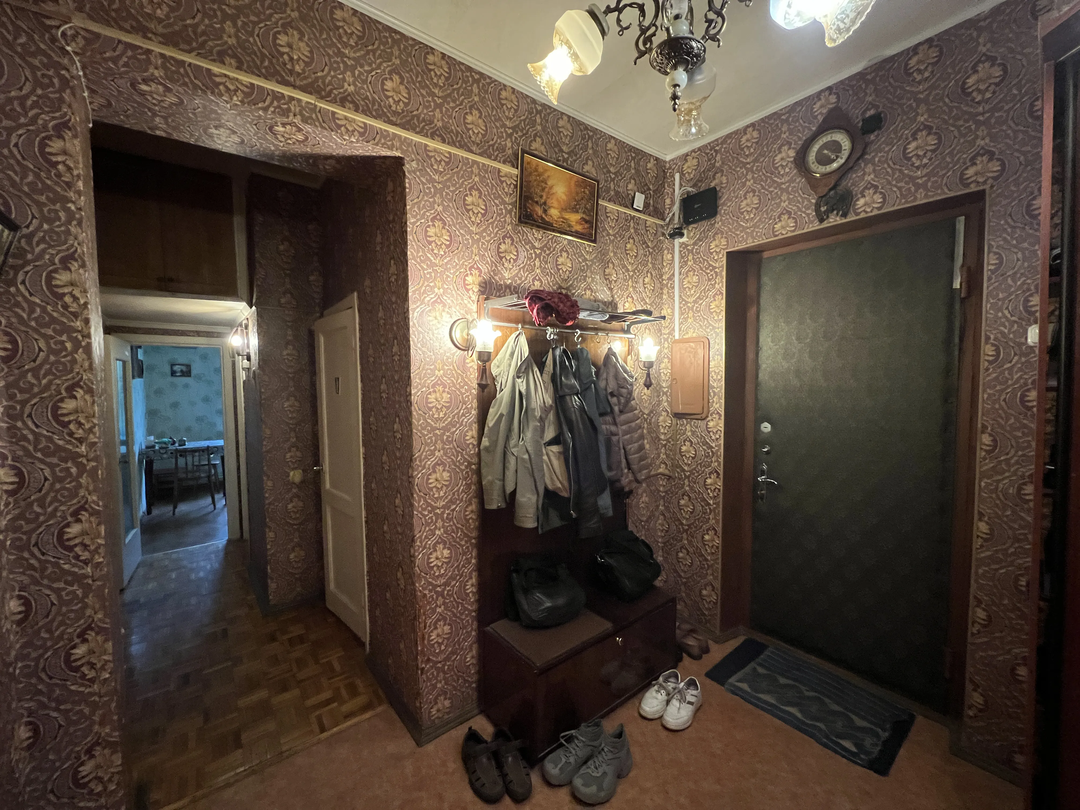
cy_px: 405
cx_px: 540
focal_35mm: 13
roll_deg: +0.8
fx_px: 406
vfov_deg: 89.9
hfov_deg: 106.2
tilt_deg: -3.0
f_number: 1.8
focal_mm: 1.57
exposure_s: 1/50
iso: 500
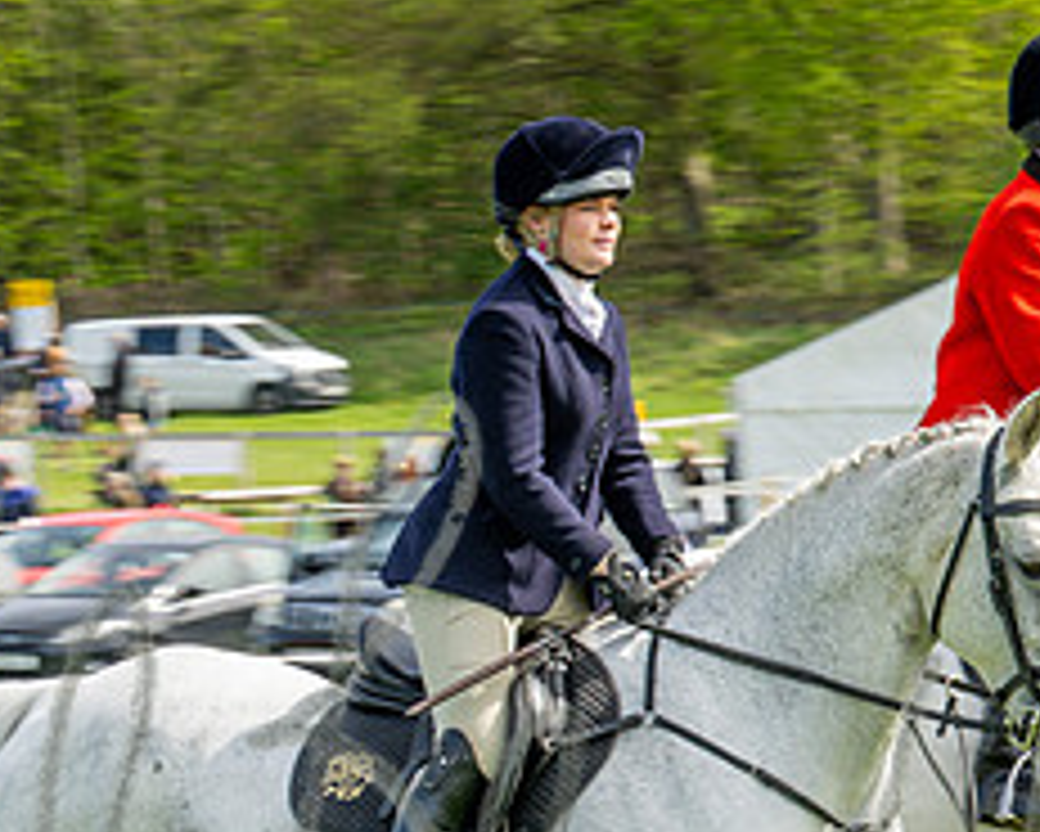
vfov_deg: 4.7
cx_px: 193
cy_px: 698
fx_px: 10131
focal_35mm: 329
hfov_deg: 5.9
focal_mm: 86
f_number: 9
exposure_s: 1/160
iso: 100
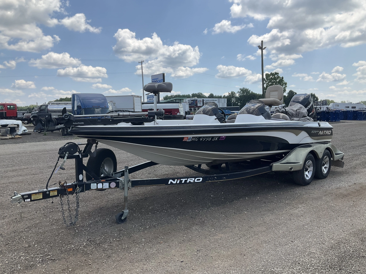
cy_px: 137
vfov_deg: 48.2
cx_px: 183
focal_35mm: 29
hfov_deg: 61.7
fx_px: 307
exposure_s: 1/1848
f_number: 1.8
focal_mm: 3
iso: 25
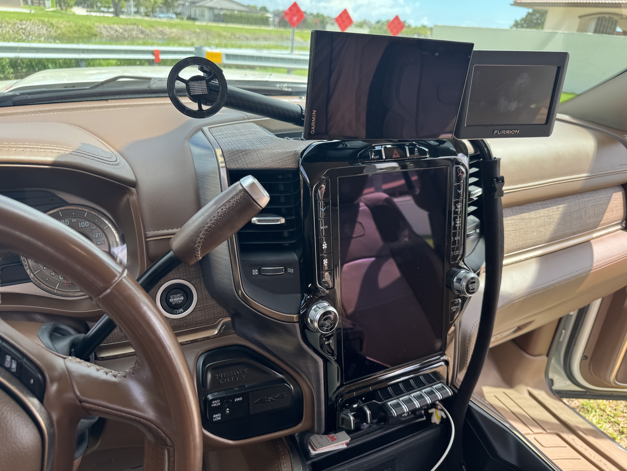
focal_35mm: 24
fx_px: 435
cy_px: 236
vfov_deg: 56.8
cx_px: 314
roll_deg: -4.4
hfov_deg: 71.6
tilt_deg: -25.6
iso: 80
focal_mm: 6.76
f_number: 1.78
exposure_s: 1/491
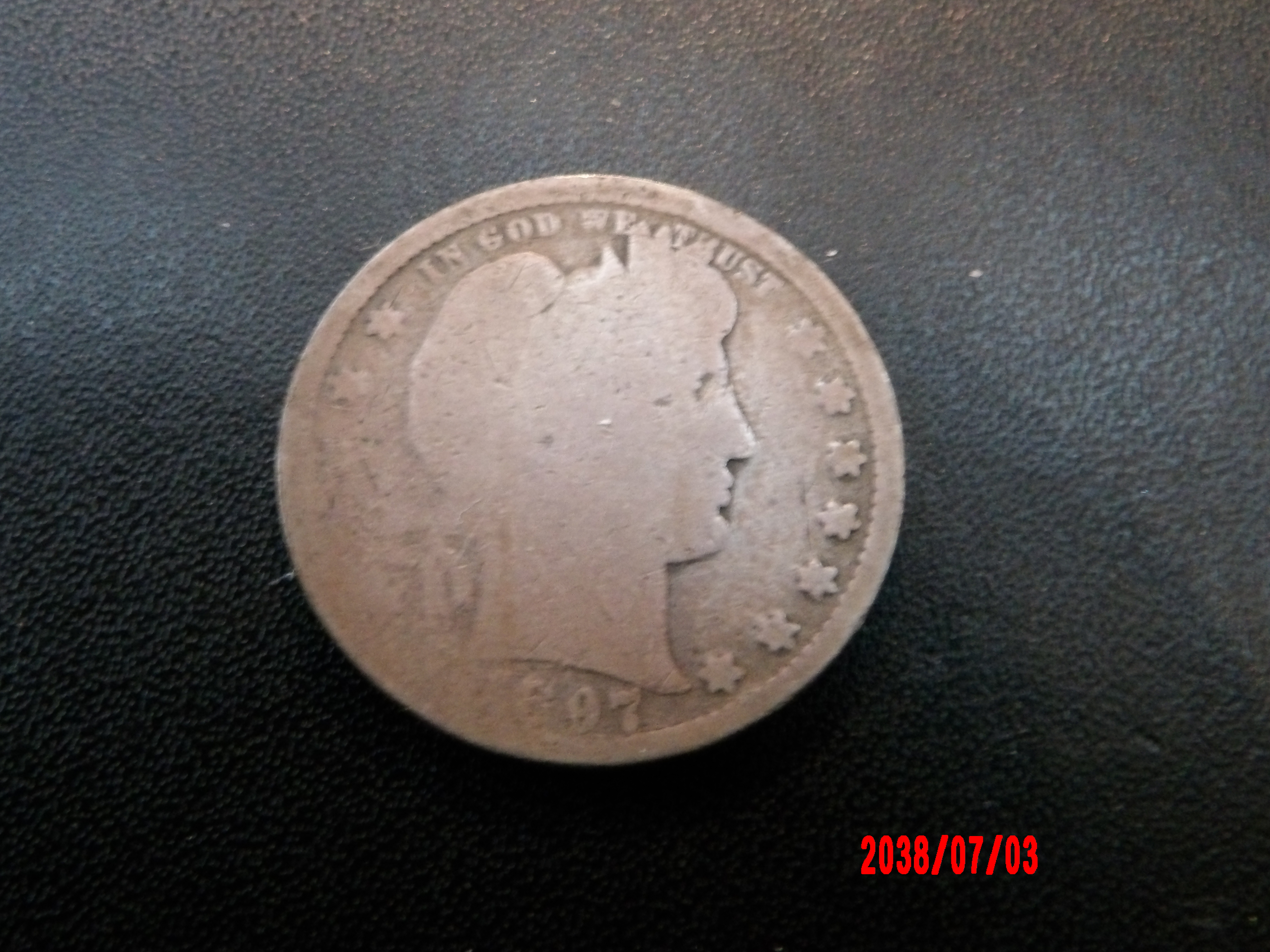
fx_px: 1431
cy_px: 430
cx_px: 568
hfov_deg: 47.8
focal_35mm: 39
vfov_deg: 36.8
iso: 800
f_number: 4.5
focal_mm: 6.2
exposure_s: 1/12
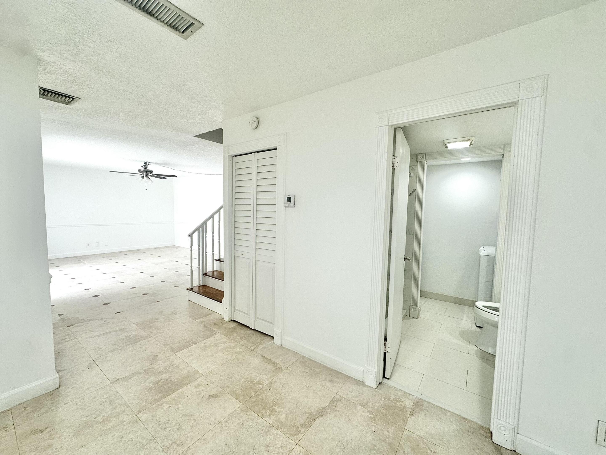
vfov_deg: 85.7
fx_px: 245
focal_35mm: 14
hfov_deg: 102.1
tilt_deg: -4.2
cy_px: 228
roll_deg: -1.2
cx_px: 303
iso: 80
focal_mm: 2.22
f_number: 2.2
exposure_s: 1/120
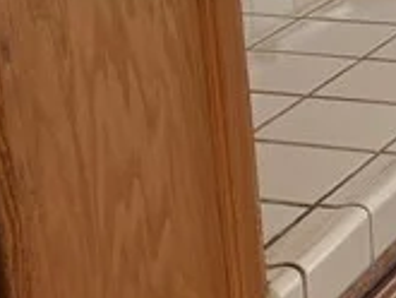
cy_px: 166
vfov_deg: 10.0
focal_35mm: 149
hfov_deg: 12.5
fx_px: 1706
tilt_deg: -18.4
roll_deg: +1.0
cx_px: 619
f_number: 1.78
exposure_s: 1/161
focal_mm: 6.76
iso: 200
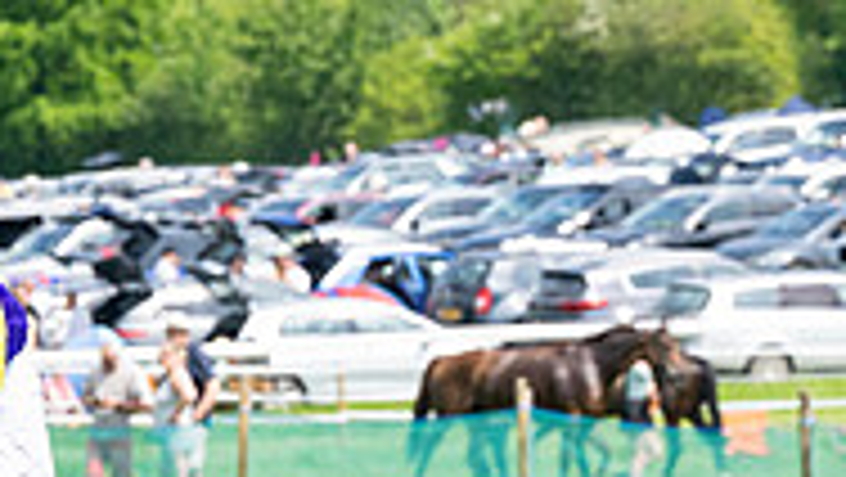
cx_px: 71
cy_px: 609
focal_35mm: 499
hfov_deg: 4.3
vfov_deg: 2.4
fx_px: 11200
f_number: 5
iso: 400
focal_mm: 99
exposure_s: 1/2000
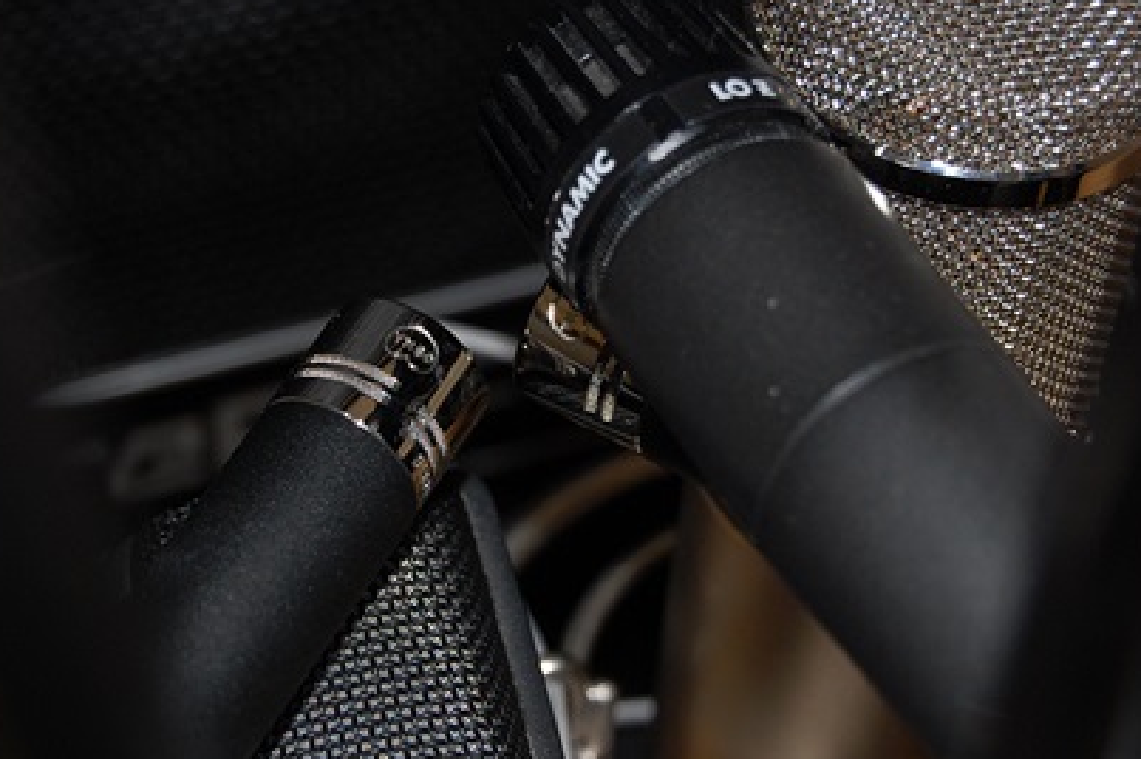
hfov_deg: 16.7
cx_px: 580
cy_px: 307
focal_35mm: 123
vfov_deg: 11.1
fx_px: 3887
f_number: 5.6
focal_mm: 55
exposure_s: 1/60
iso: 400
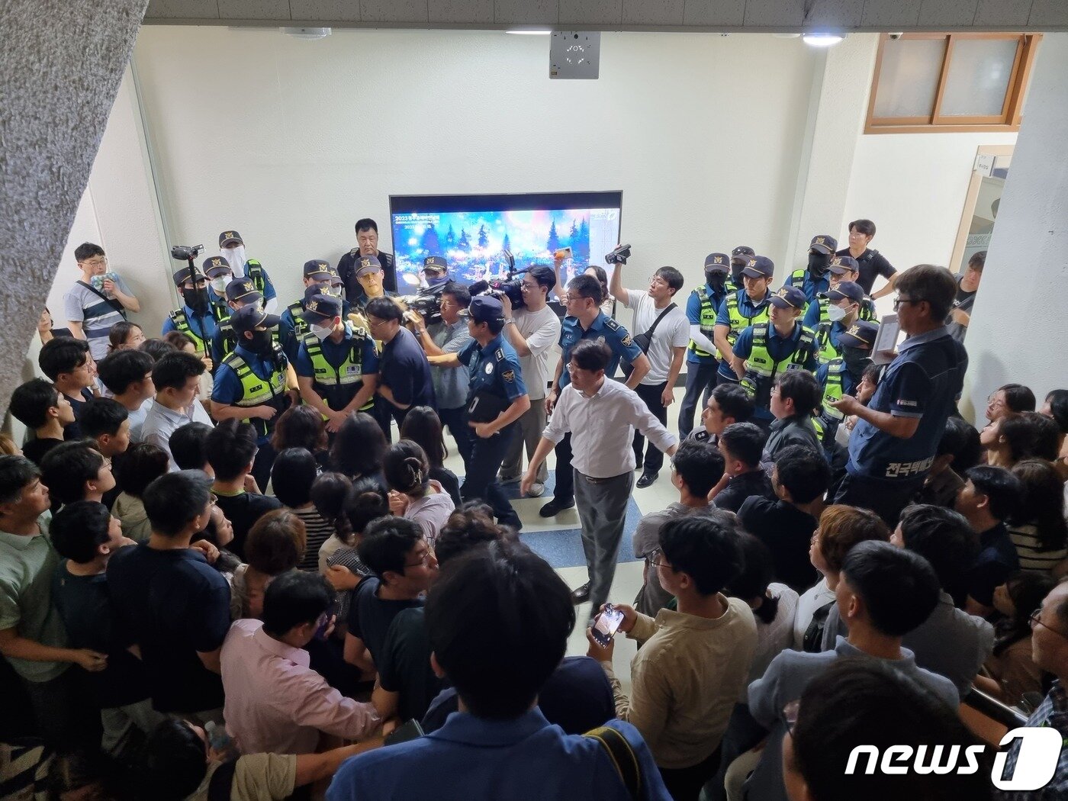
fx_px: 802
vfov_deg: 53.1
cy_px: 400
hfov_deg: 67.3
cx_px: 534
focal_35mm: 26
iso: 250
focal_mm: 5.4
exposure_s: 1/40
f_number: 1.8
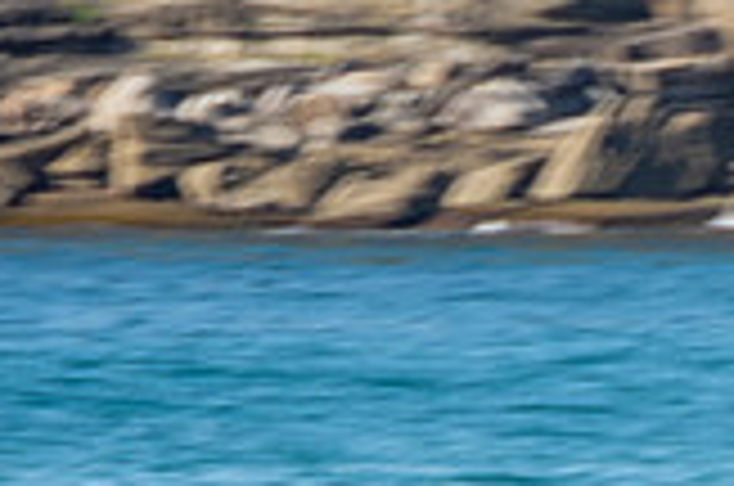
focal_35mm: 2139
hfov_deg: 1.0
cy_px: 821
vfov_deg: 0.6
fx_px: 43526
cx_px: 901
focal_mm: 400
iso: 100
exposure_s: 1/30
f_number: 20
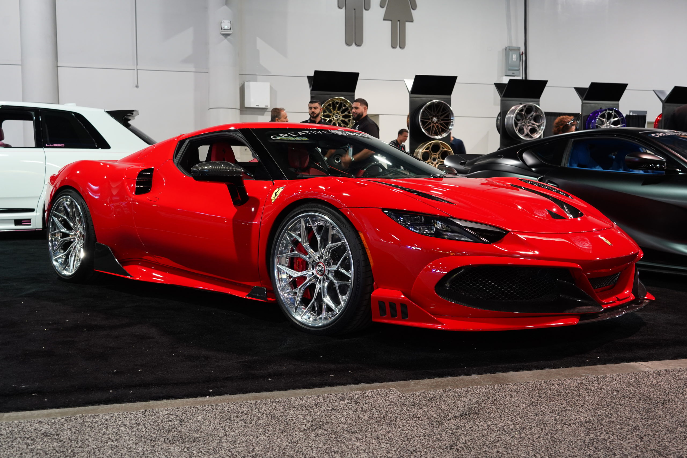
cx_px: 344
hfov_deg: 50.7
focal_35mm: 38
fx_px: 725
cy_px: 229
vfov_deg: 35.1
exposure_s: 1/13
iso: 1250
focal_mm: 38
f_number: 5.6
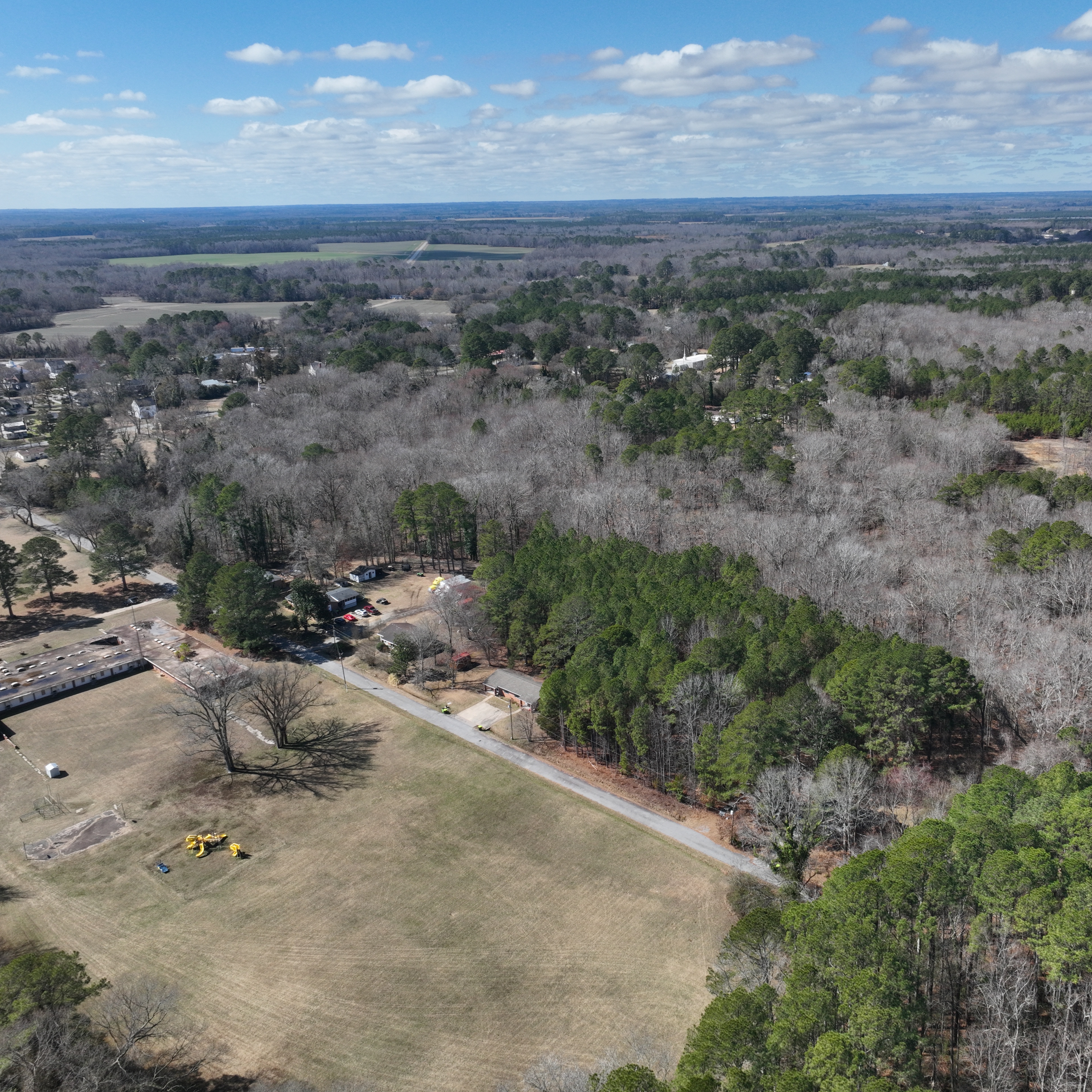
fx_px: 1035
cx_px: 665
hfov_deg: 55.1
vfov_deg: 55.6
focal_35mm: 29
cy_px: 534
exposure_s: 1/200
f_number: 10
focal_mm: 12.29
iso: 100
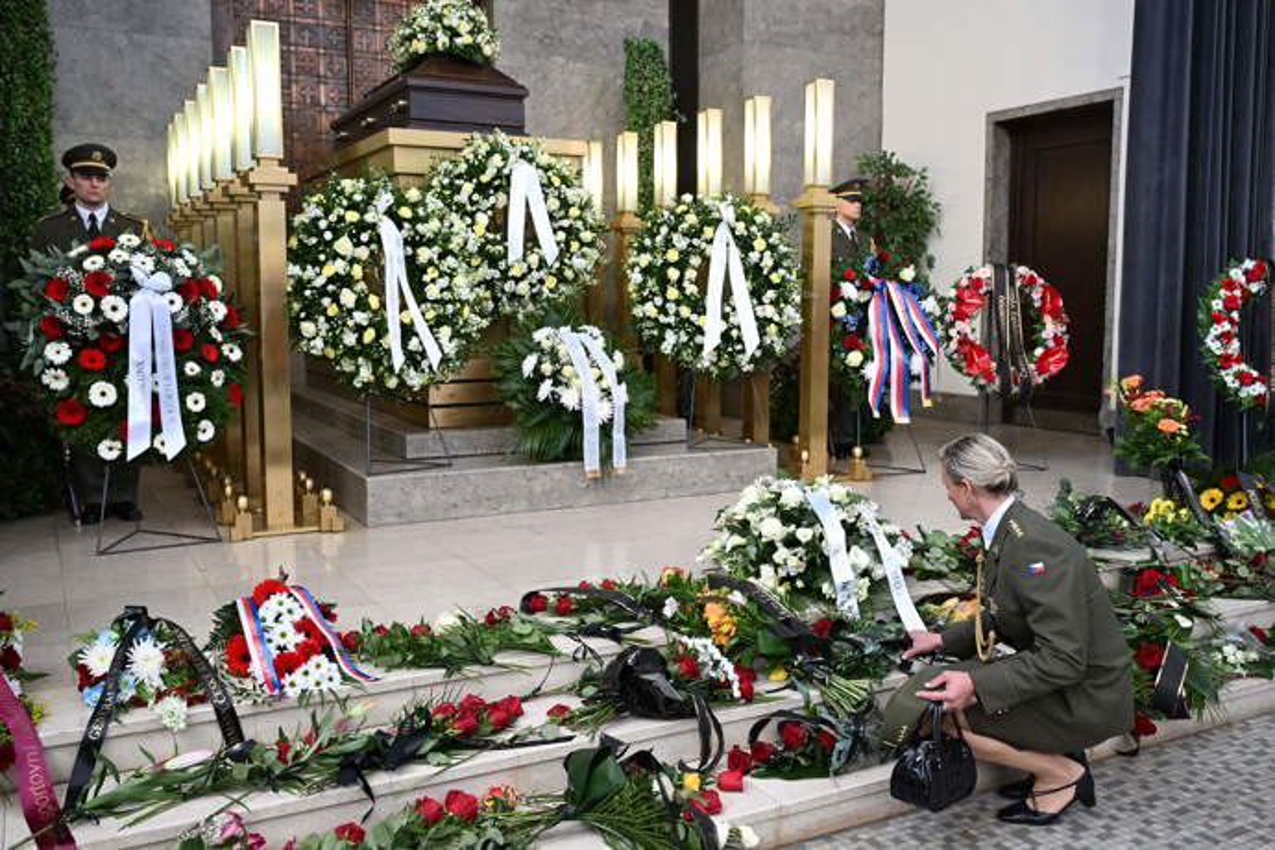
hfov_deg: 58.0
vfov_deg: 40.5
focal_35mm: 32
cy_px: 425
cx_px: 638
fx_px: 1151
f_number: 5
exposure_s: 1/250
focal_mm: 32.5
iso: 4000
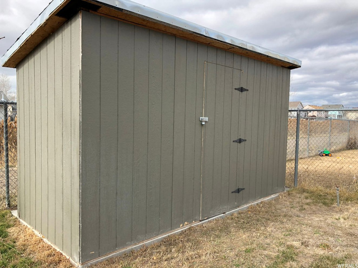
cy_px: 134
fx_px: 290
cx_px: 179
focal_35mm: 28
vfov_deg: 49.7
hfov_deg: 63.4
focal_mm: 4
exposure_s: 1/796
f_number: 1.8
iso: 20
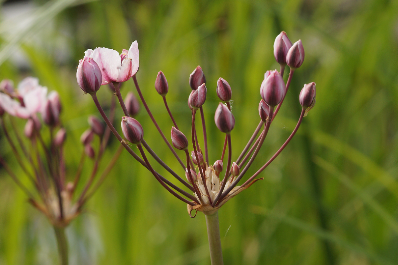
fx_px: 1658
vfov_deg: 9.1
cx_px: 199
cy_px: 132
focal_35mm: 150
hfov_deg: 13.7
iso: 200
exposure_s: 1/160
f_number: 8
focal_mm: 100
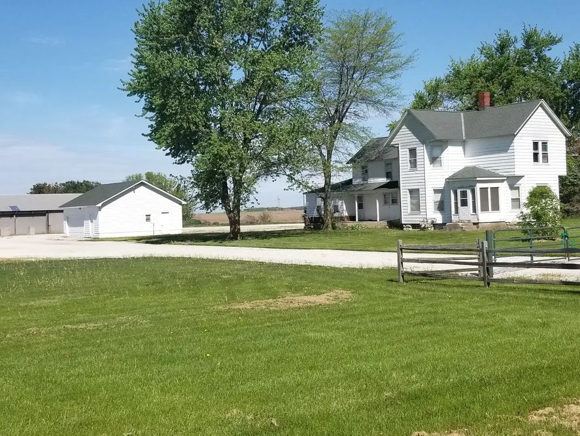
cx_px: 272
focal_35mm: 30
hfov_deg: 59.9
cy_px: 189
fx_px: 503
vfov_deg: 46.7
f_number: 1.7
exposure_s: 1/4176
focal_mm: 4.3
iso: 50
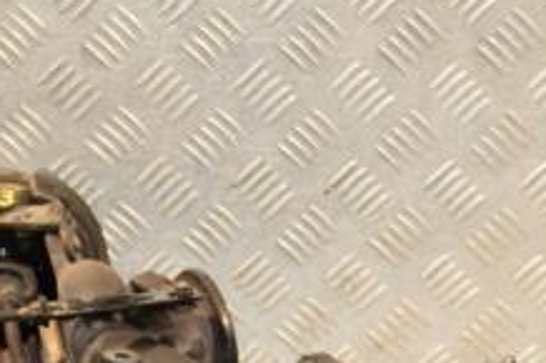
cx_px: 248
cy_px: 448
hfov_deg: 14.2
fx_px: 2188
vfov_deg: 9.4
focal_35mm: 144
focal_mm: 35
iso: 800
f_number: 5
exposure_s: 1/200
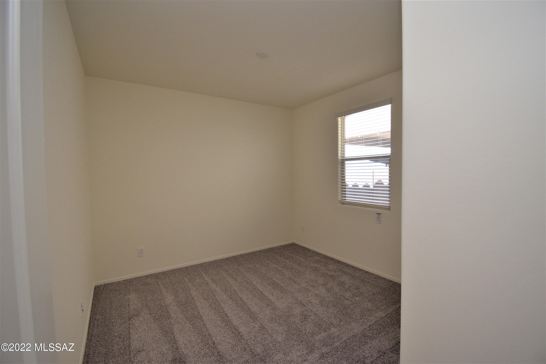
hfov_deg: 100.4
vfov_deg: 77.3
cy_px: 182
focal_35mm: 15
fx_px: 227
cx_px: 273
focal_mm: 10
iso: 400
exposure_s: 1/125
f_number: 5.6
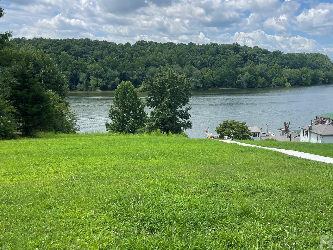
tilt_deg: -9.6
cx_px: 183
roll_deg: -0.1
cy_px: 124
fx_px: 298
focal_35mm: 31
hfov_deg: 58.2
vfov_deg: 45.4
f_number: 1.6
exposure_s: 1/2817
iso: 32
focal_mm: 4.2
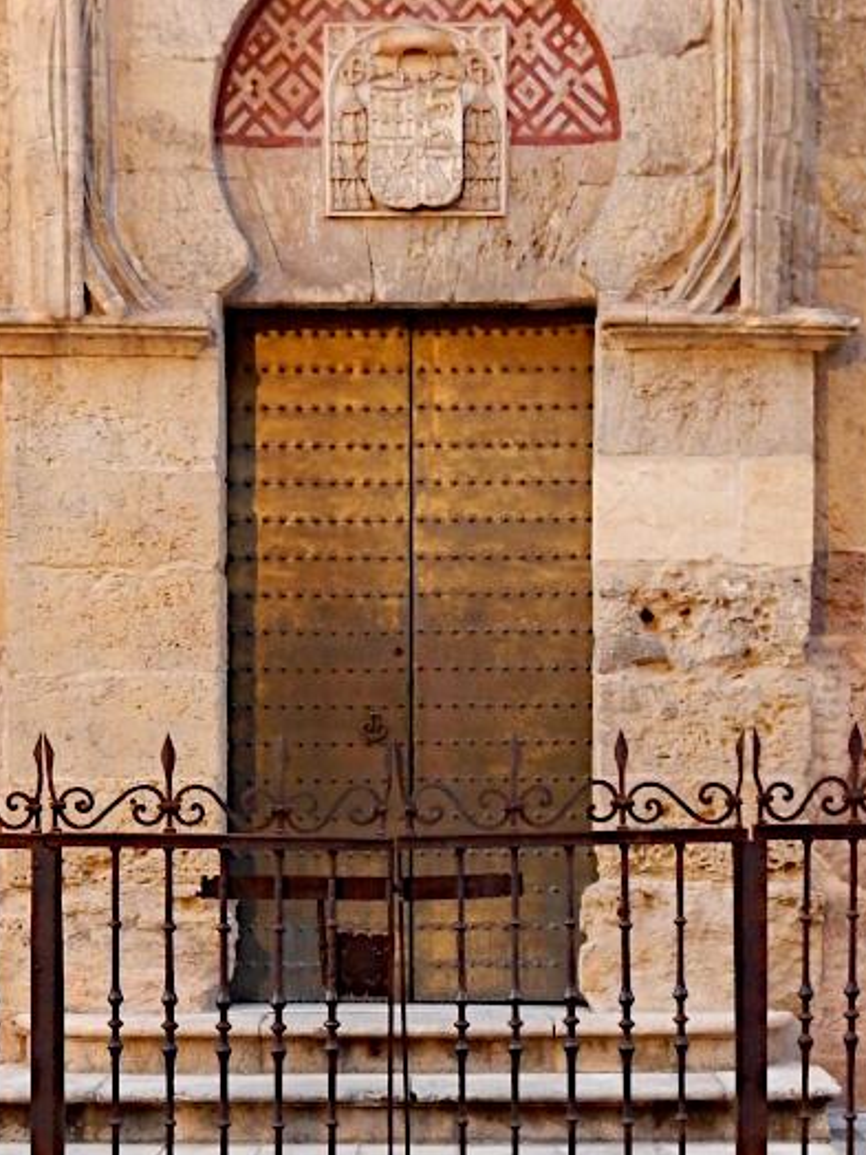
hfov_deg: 20.7
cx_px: 410
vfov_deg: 27.0
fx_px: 2368
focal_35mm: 71
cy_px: 897
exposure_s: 1/10
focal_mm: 5.6
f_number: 3.2
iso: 400
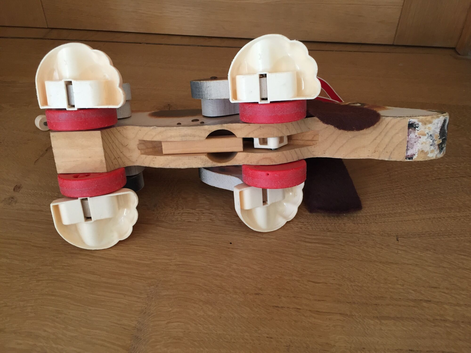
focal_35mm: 29
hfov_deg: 61.7
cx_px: 236
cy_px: 176
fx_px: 395
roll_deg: +0.0
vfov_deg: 48.2
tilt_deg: -40.1
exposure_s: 1/33
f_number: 2.2
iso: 100
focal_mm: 4.15
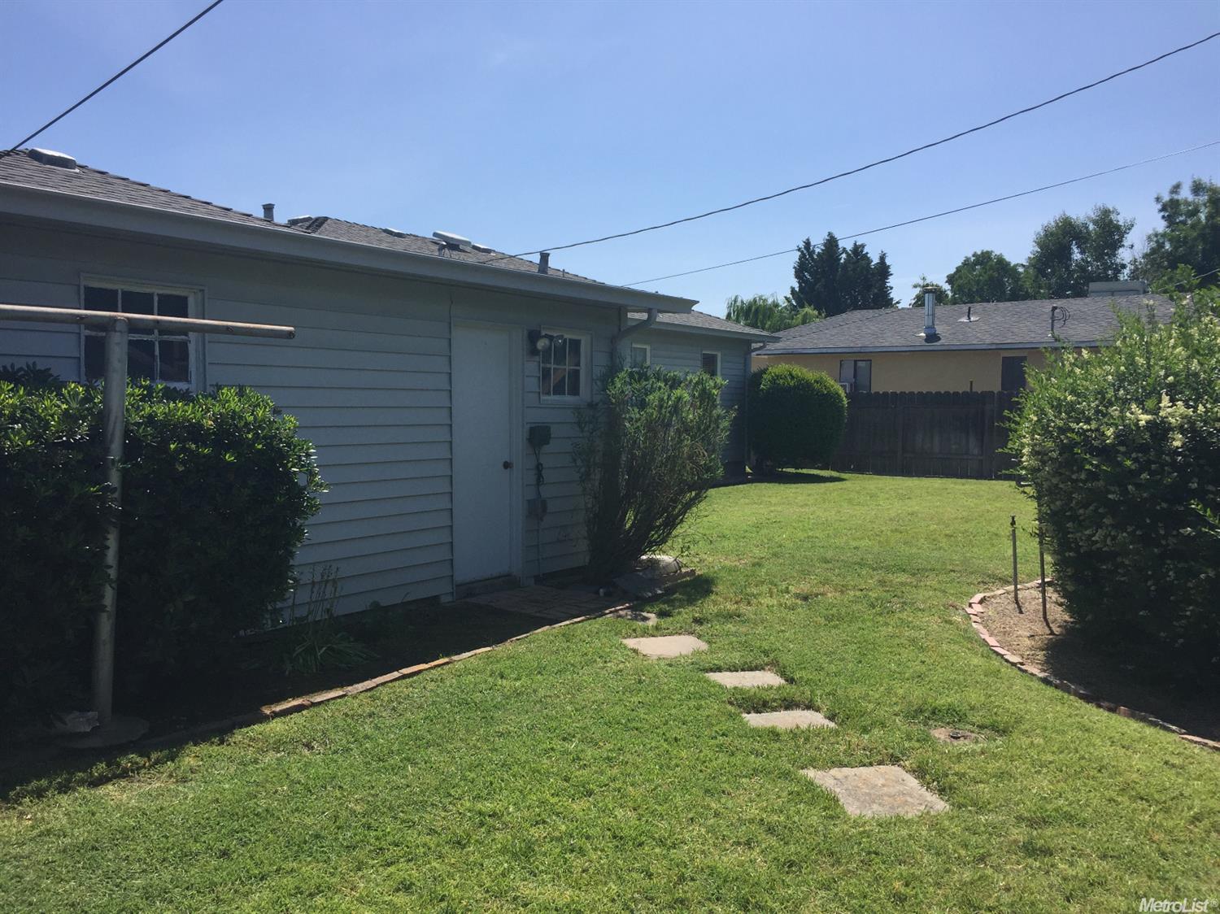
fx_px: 1022
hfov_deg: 61.7
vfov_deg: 48.2
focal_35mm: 29
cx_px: 610
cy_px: 457
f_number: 2.2
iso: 32
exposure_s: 1/2639
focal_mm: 4.15
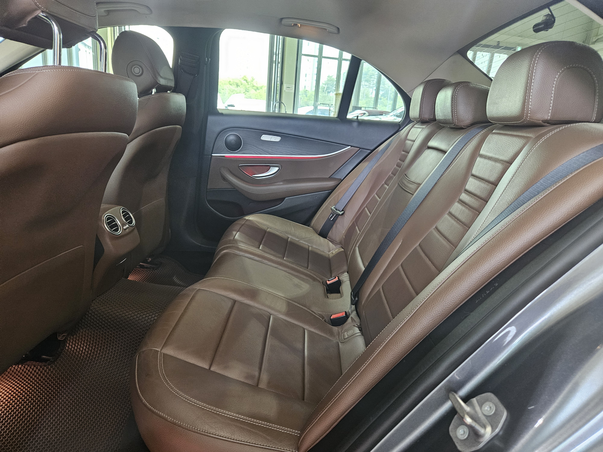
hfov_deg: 73.9
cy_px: 226
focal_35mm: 23
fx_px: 401
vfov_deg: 58.9
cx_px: 302
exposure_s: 1/30
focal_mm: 5.4
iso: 500
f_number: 1.8
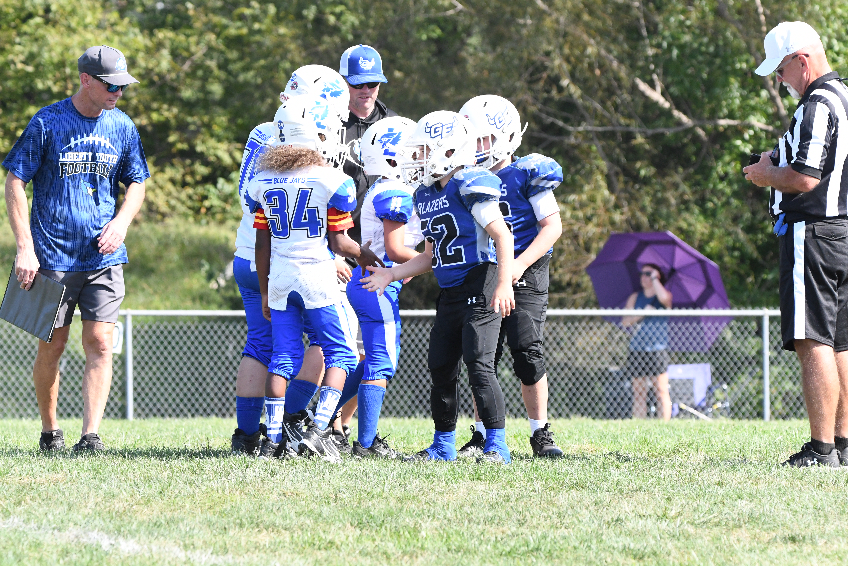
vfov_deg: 4.4
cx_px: 424
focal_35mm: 315
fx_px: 7419
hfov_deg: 6.5
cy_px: 283
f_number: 7.1
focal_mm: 210
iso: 2000
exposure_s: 1/2000
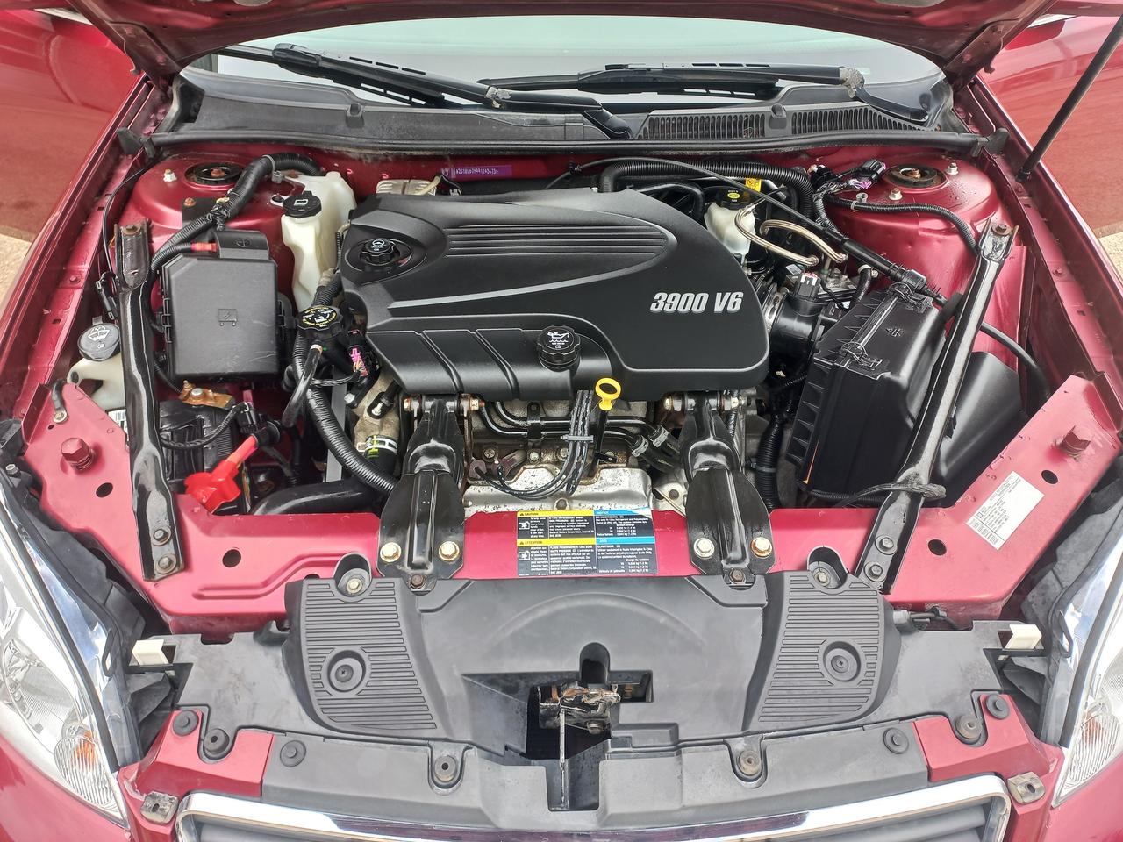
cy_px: 421
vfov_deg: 54.9
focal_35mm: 25
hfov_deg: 69.4
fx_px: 811
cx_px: 562
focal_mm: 4.6
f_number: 1.8
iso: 25
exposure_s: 1/60
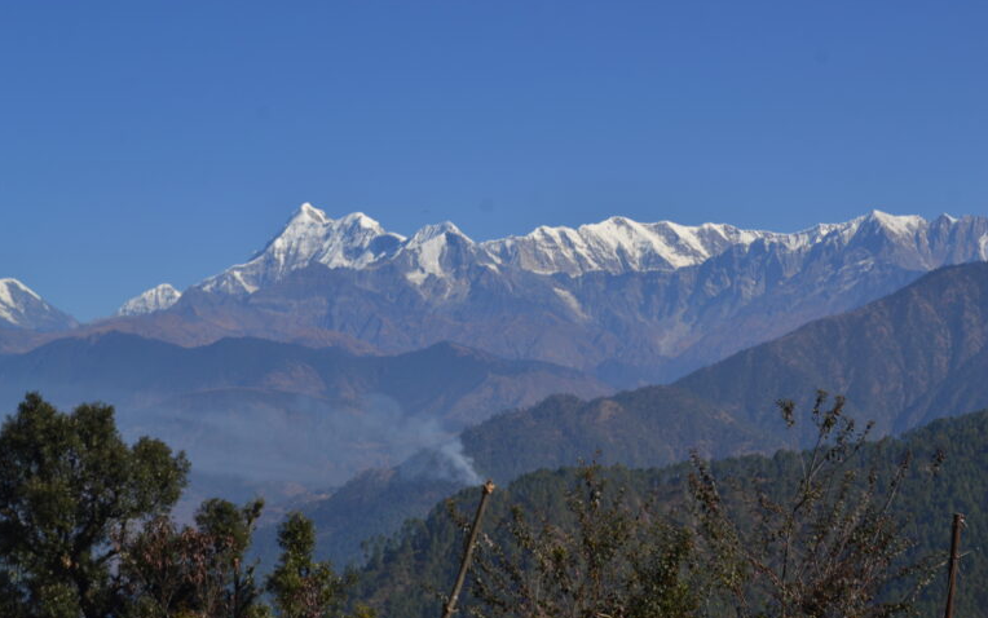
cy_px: 305
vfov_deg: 15.5
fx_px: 2276
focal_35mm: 85
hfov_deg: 24.5
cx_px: 493
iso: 100
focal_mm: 55
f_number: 10
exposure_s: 1/400
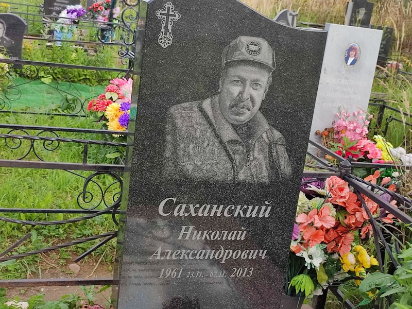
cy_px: 154
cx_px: 206
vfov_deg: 54.9
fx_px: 298
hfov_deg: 69.4
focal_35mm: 25
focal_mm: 6.04
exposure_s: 1/289
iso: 50
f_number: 1.9
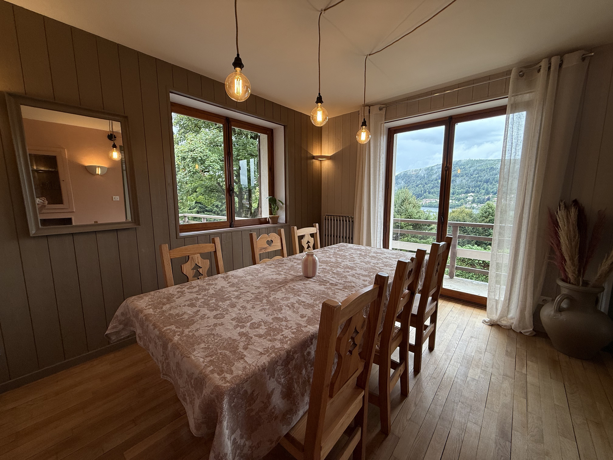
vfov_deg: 85.7
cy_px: 230
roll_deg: +0.8
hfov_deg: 102.1
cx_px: 306
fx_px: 248
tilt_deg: -7.3
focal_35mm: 14
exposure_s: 1/112
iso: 64
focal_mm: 2.22
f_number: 2.2
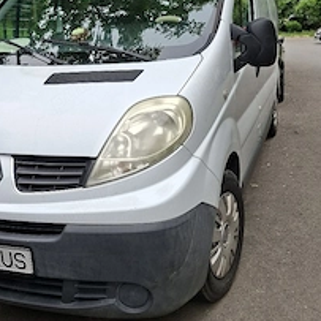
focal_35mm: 40
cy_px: 90
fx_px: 420
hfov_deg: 41.7
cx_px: 133
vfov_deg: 40.9
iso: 50
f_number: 1.8
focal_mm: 5.54
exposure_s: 1/556
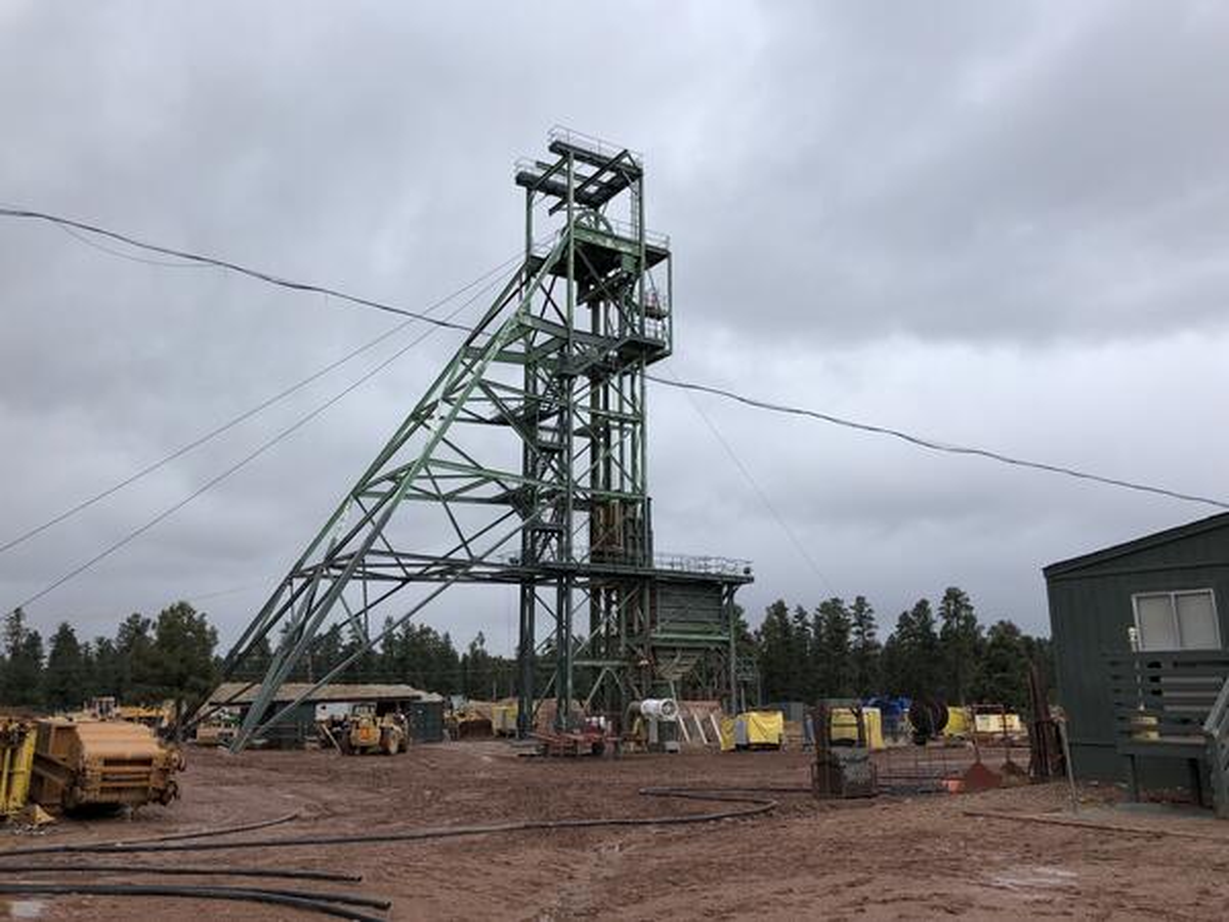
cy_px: 461
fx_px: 994
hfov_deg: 63.4
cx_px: 614
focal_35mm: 28
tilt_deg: +13.4
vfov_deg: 49.7
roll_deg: +0.0
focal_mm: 3.99
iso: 20
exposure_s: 1/706
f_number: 1.8
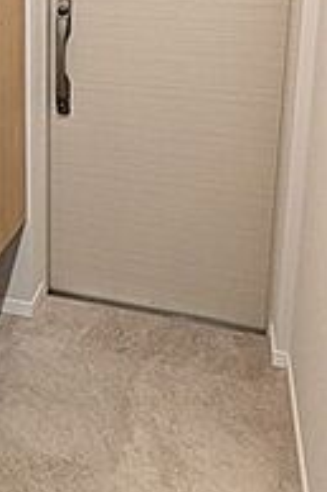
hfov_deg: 28.5
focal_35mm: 45
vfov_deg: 40.3
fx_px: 614
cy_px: 48
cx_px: 23
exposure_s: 1/60
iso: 351
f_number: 2.2
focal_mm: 1.83
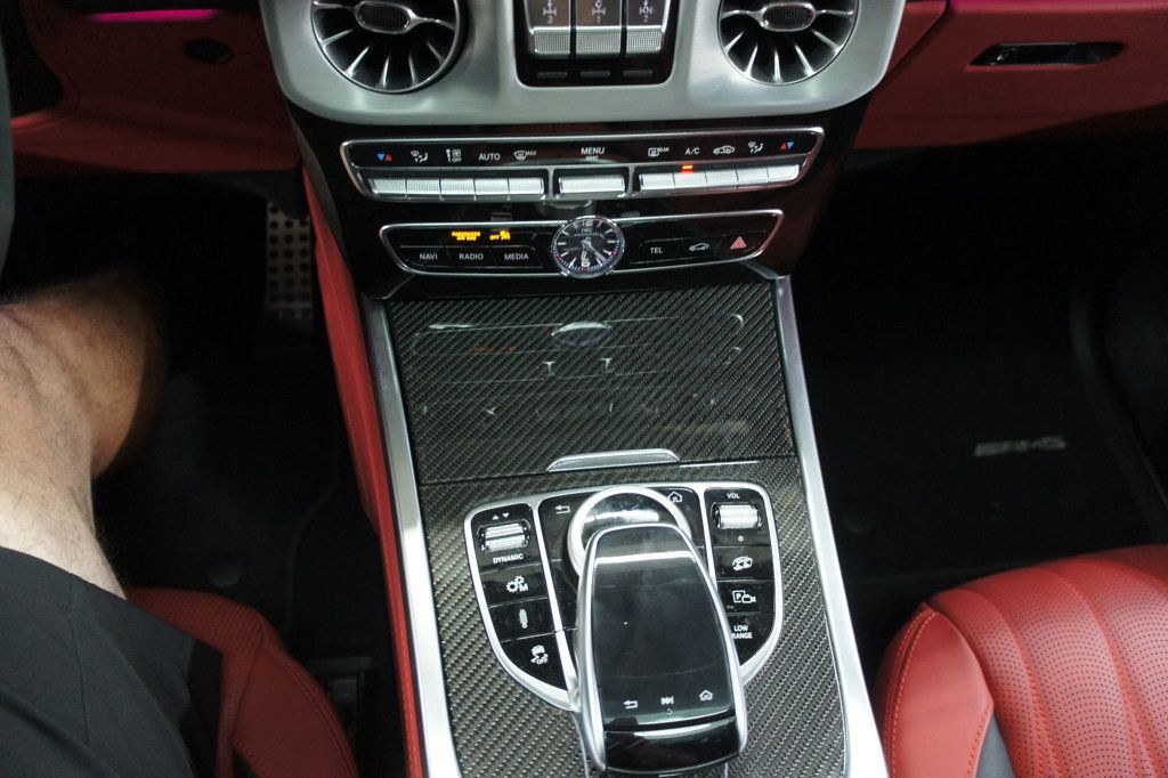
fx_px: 876
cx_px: 584
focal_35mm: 27
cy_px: 389
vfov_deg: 47.9
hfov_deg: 67.4
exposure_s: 1/25
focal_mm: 18
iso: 1600
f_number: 3.5
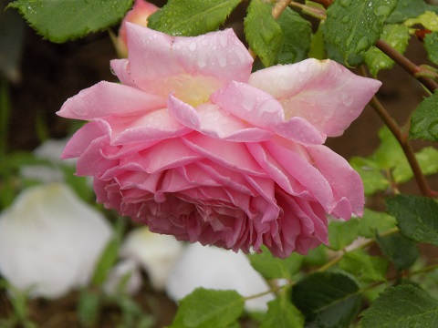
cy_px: 164
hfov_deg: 3.7
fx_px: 6795
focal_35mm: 537
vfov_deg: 2.8
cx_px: 219
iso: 280
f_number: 5.9
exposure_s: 1/125
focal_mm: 95.4
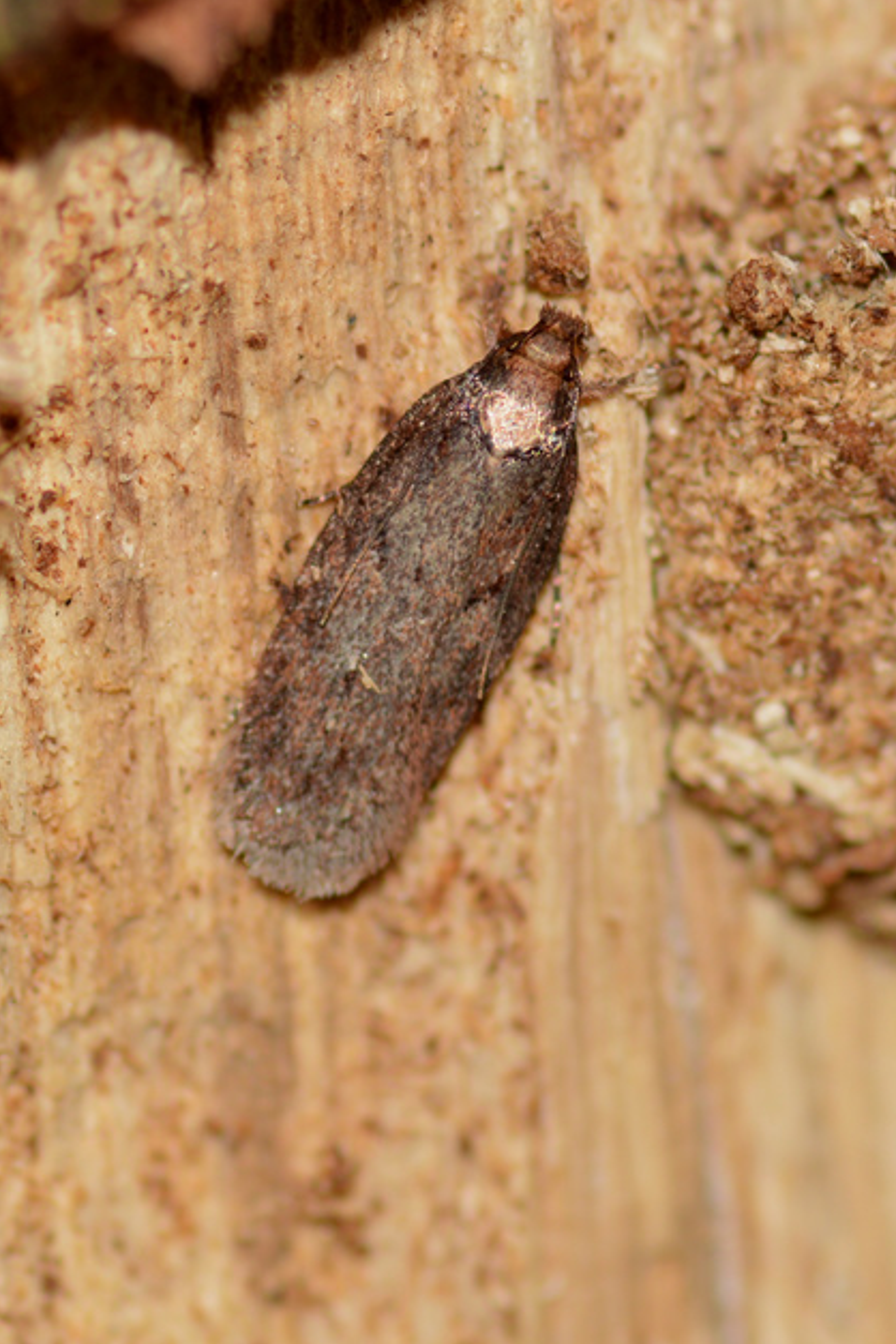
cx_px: 450
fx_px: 5712
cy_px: 660
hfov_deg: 9.0
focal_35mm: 153
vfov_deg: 13.4
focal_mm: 100
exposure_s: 1/200
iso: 100
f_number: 9
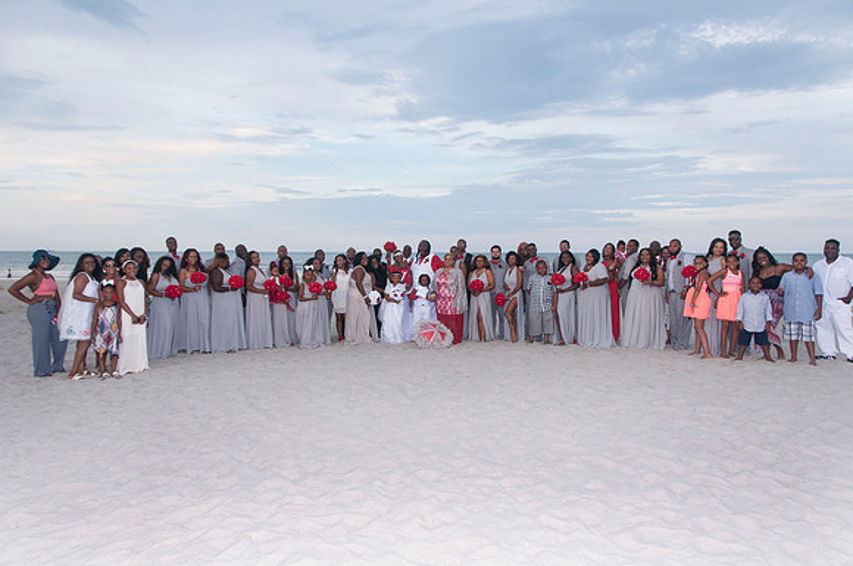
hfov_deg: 67.5
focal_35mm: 27
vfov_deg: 47.8
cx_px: 426
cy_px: 283
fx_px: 639
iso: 400
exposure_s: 1/250
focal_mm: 18
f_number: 5.6
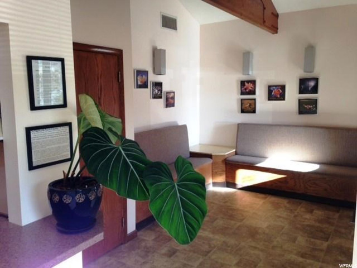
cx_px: 178
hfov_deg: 55.4
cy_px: 134
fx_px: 340
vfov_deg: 42.9
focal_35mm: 33
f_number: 2.4
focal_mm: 4.12
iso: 64
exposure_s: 1/40
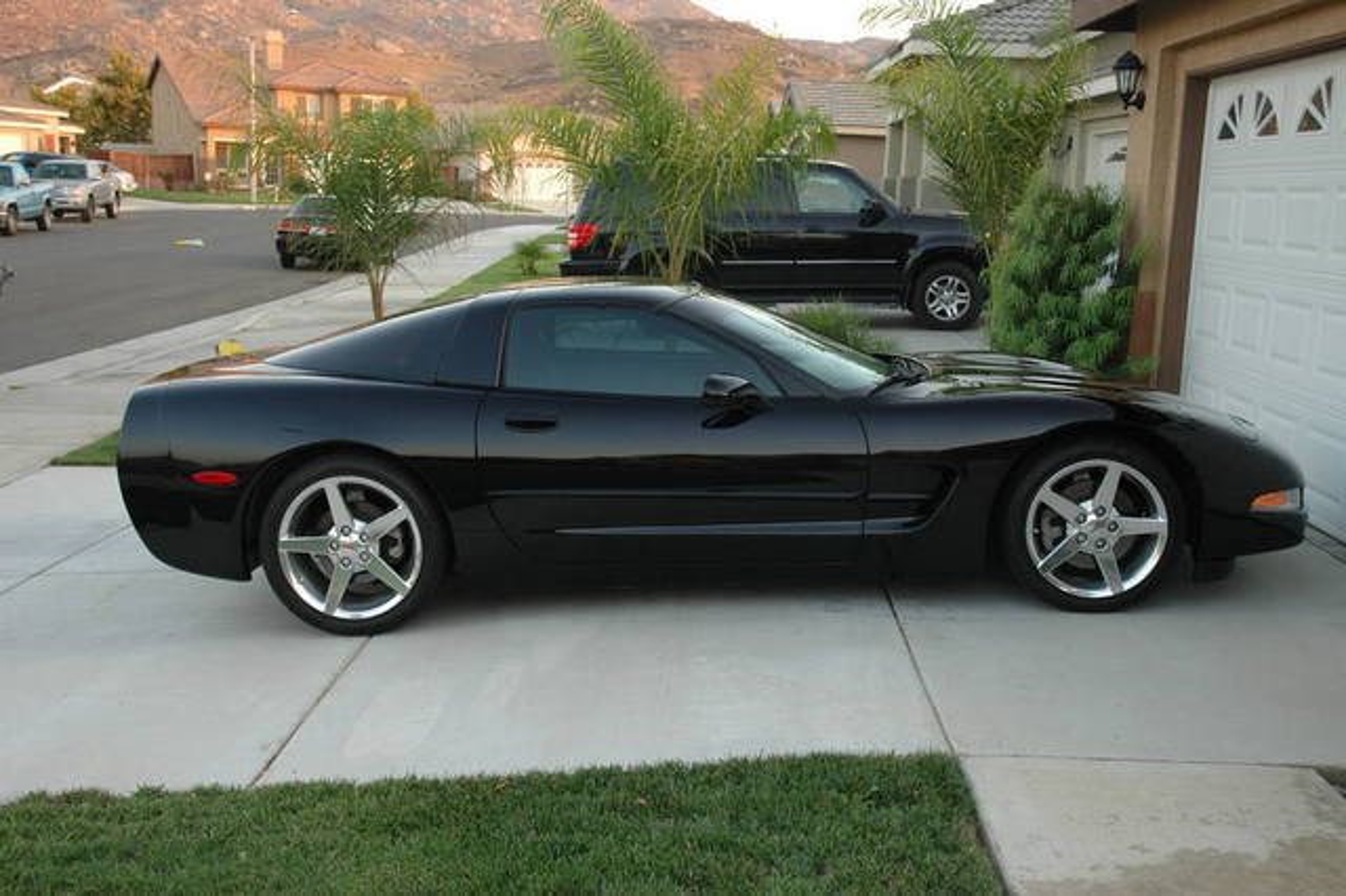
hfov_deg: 47.9
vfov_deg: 33.0
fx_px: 1513
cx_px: 673
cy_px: 448
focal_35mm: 40
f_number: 4
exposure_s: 1/60
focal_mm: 27
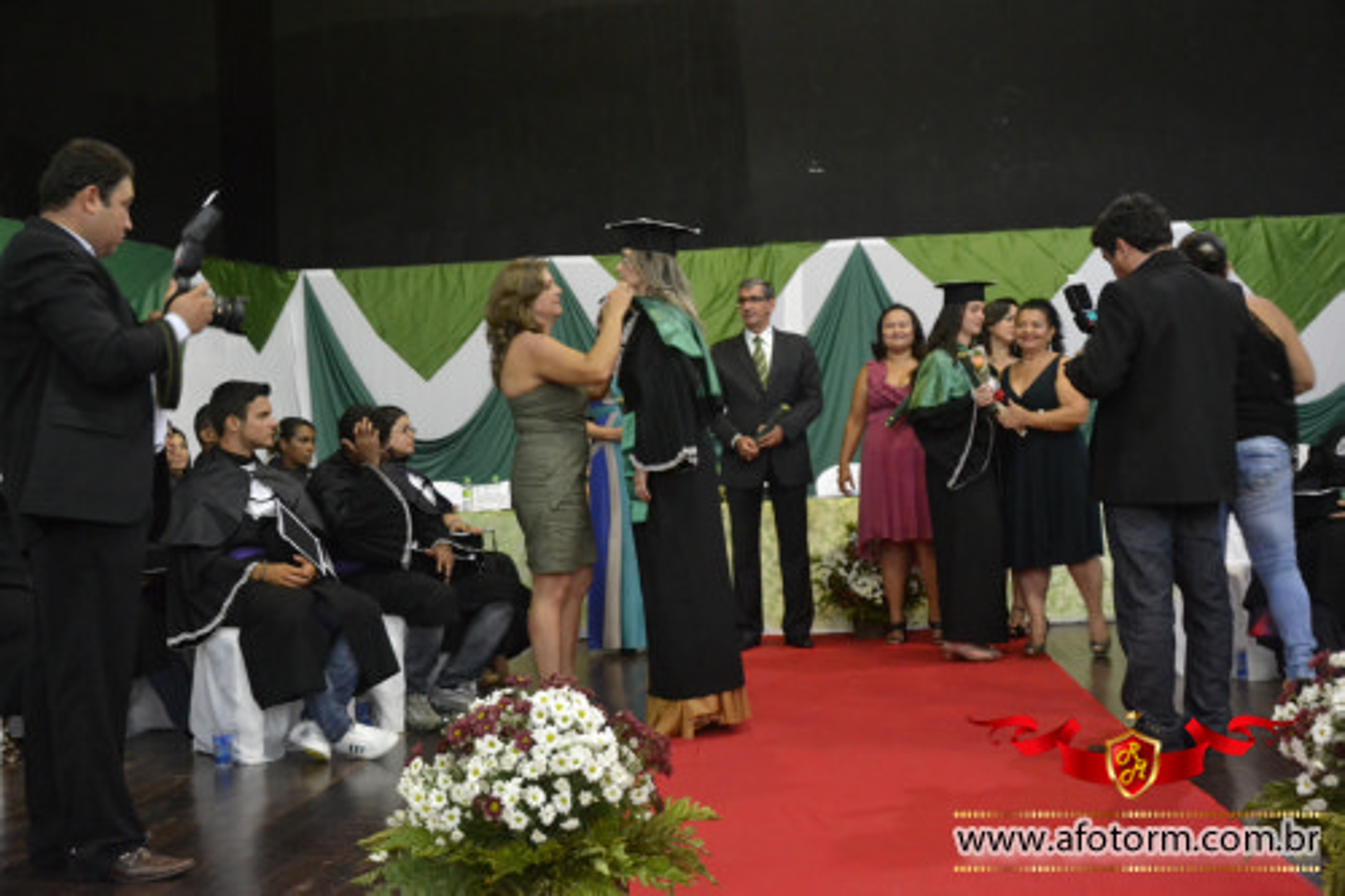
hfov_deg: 46.4
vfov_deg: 31.9
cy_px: 448
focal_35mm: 42
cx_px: 672
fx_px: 1569
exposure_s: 1/25
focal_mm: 28
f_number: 4.5
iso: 3200
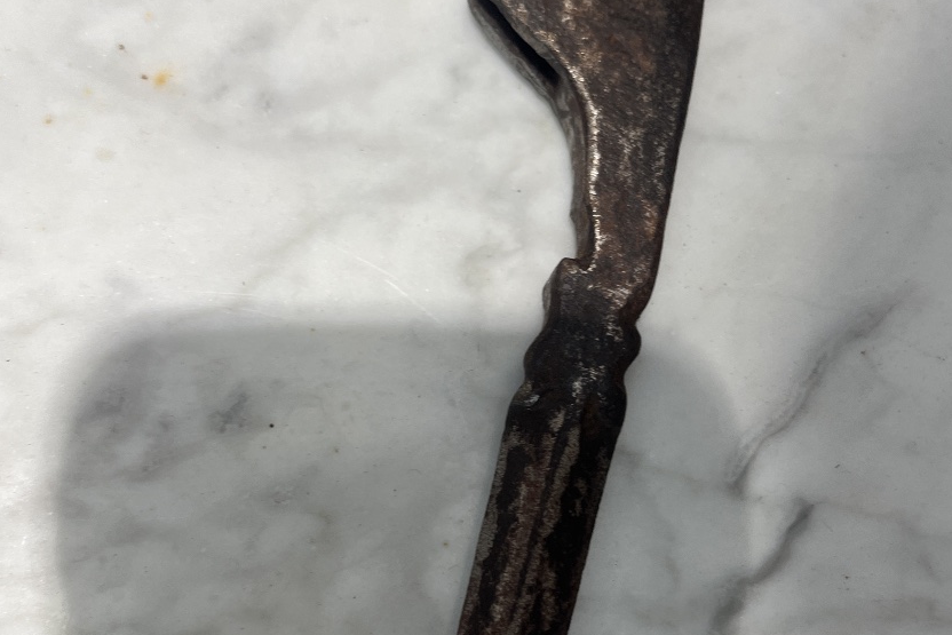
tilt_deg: -77.6
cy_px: 387
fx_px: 1031
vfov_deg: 34.1
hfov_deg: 49.5
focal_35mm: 39
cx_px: 492
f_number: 1.6
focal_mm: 5.1
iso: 50
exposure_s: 1/100
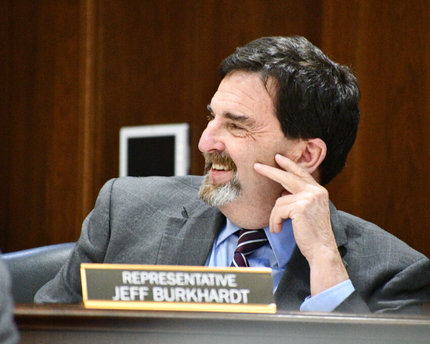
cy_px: 172
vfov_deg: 3.4
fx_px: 5829
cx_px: 239
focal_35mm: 458
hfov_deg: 4.2
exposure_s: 1/200
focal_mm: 270
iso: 12800
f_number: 6
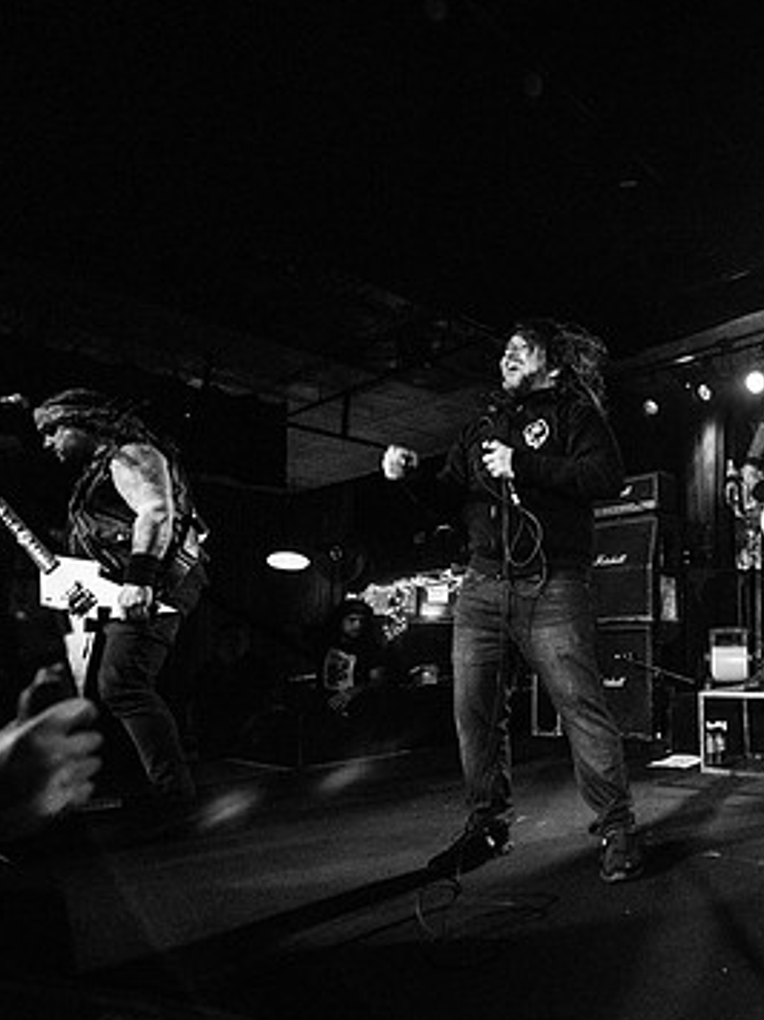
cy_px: 536
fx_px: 648
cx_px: 718
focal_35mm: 22
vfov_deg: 76.4
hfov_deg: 52.0
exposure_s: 1/125
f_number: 3.2
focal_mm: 14
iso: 3200
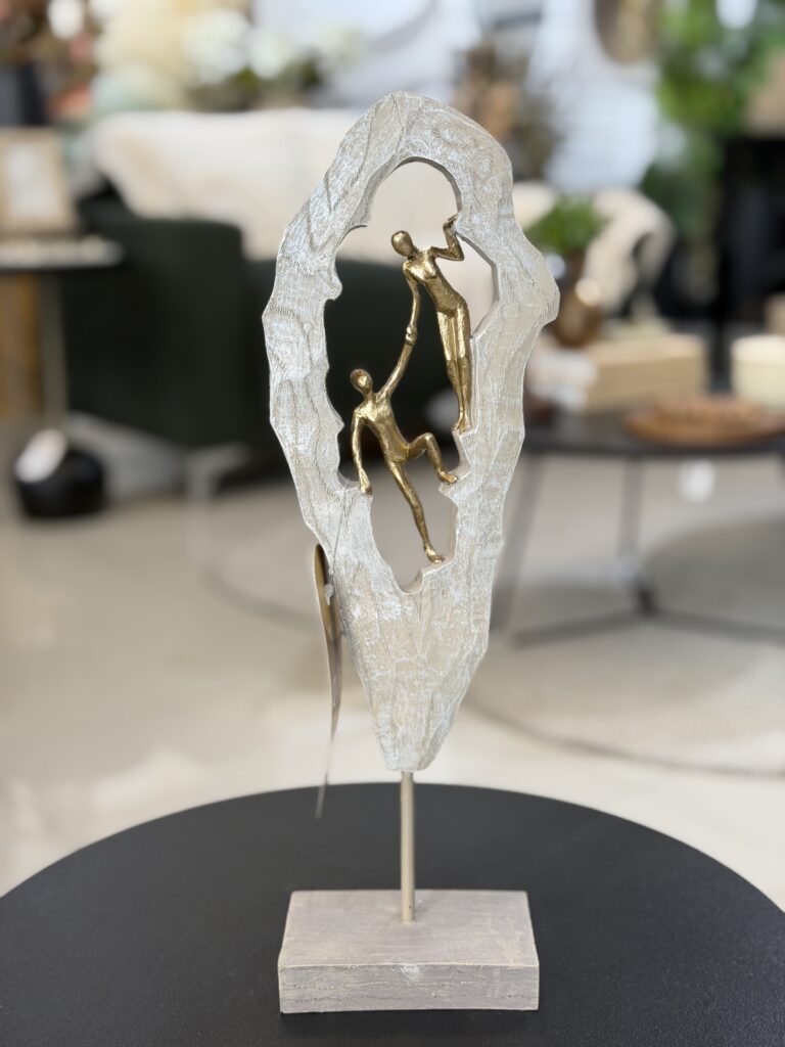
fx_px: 1451
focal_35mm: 48
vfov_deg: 39.7
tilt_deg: -14.0
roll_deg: -0.6
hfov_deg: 30.3
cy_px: 524
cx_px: 392
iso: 100
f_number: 1.78
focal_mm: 6.76
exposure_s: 1/60
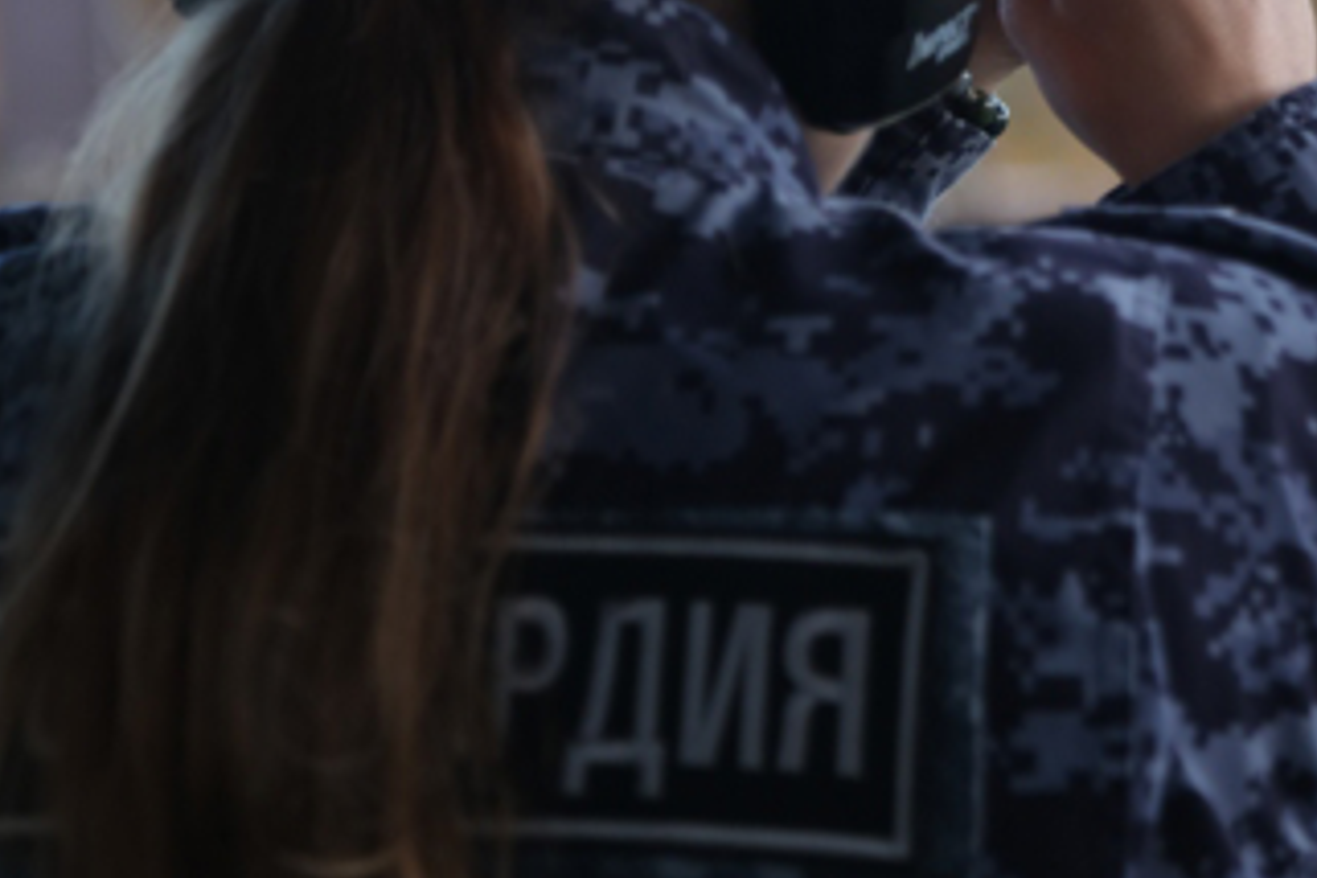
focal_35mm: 280
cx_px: 1050
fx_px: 10243
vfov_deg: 4.9
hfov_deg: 7.3
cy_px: 62
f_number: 4
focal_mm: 80
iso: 100
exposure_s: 1/160
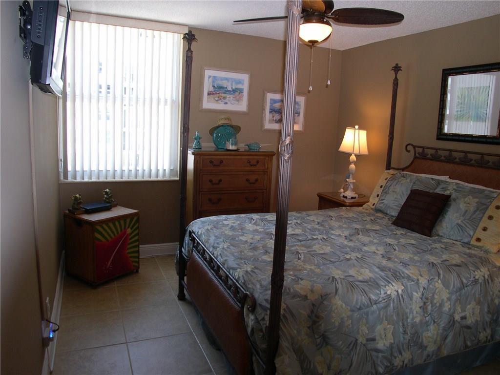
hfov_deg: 49.0
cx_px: 250
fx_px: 549
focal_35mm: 38
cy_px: 188
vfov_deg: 37.7
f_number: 2.8
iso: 100
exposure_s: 1/18.8
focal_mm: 8
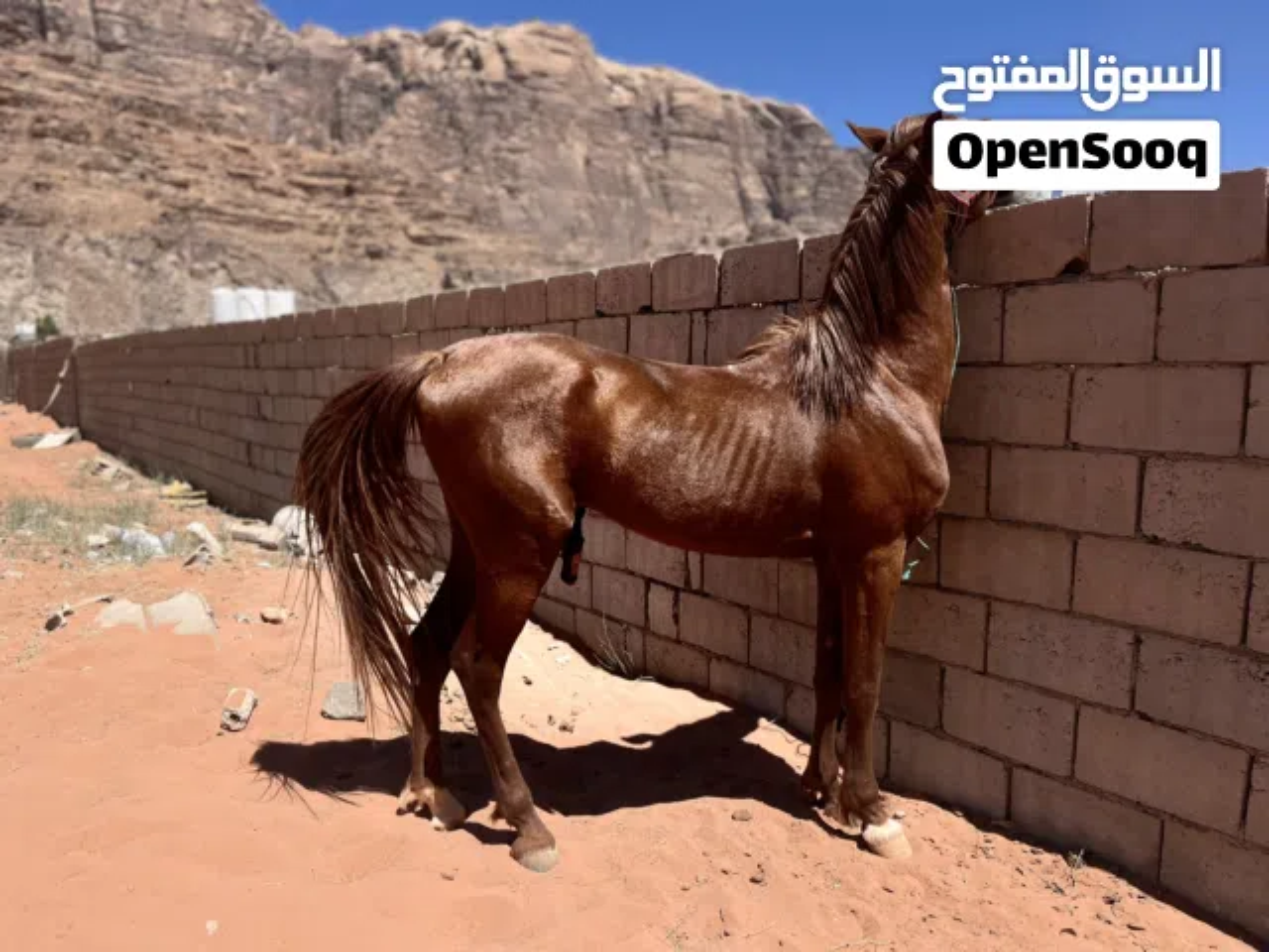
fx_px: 953
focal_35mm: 26
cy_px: 476
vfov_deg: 53.1
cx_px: 634
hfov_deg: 67.3
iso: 50
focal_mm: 5.1
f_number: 1.6
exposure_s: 1/5076
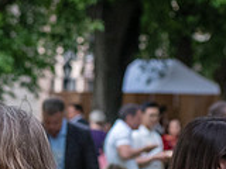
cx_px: -151
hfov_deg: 5.3
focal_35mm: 372
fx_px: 2429
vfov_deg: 4.0
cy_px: 137
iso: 2000
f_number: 5
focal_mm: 80
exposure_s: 1/500
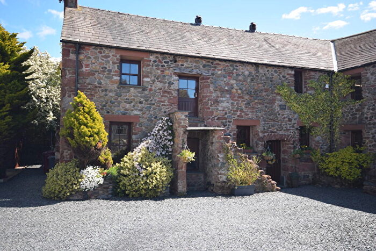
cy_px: 126
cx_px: 188
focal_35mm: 30
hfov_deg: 61.9
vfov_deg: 43.6
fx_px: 313
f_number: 6.3
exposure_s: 1/160
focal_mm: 20
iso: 100
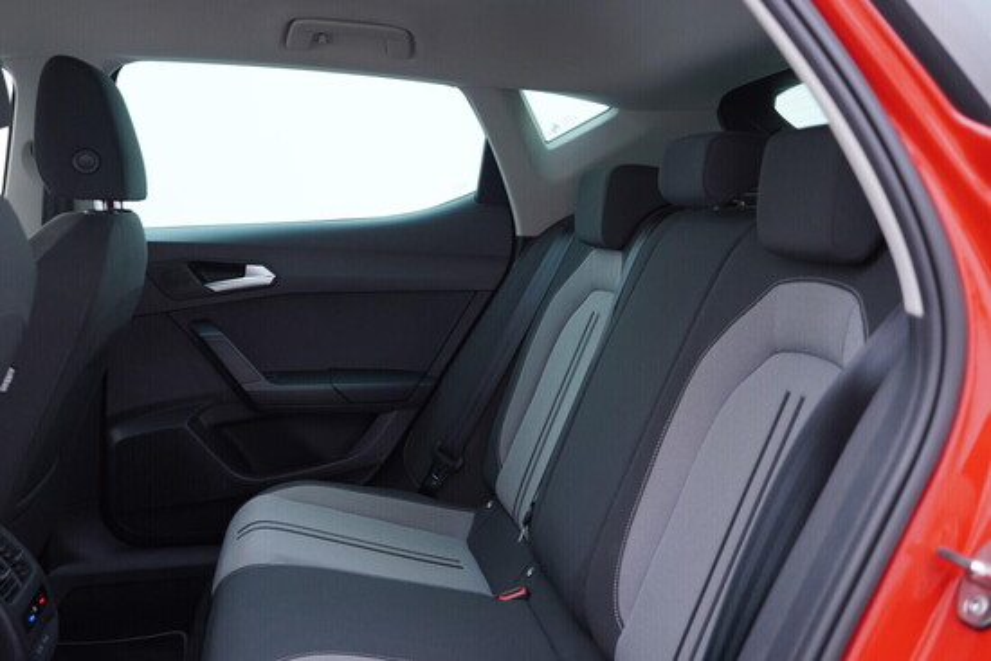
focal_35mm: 36
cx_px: 496
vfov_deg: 36.9
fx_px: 991
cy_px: 330
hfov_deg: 53.1
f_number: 2.8
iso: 250
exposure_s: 1/40
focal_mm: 24
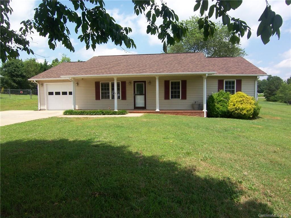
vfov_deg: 58.9
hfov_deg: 73.9
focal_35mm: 23
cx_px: 146
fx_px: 193
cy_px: 109
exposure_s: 1/200
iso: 64
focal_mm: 3.8
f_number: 5.6
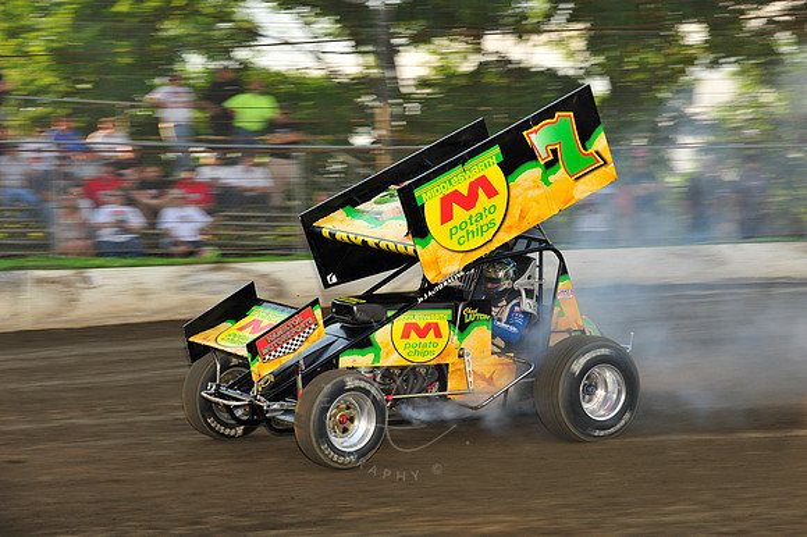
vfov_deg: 11.4
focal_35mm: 120
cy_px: 268
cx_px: 404
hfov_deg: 17.1
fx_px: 2688
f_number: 8
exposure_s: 1/320
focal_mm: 120
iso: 640
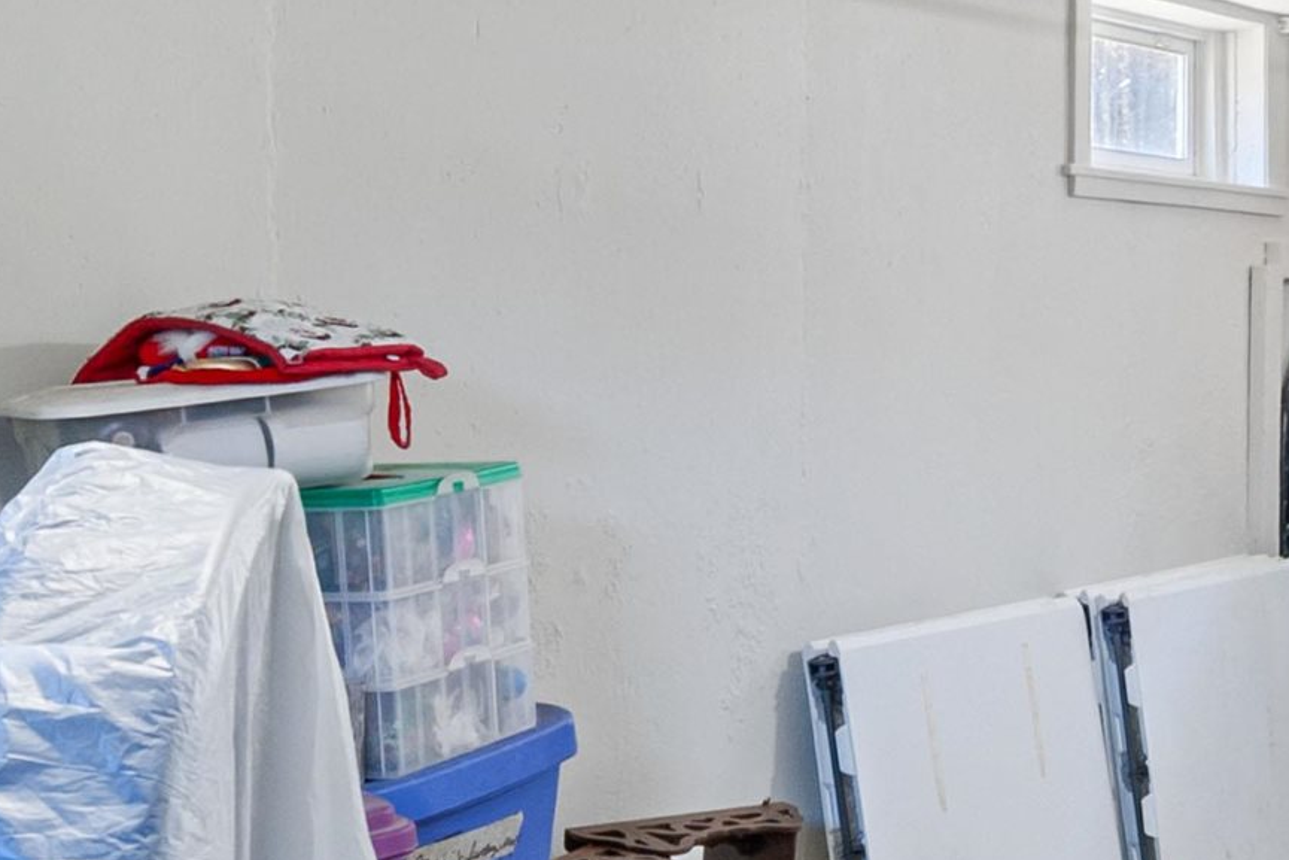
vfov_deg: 21.2
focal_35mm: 64
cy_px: 313
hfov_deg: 30.6
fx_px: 2292
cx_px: 1040
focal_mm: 12
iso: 200
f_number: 10
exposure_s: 1.8
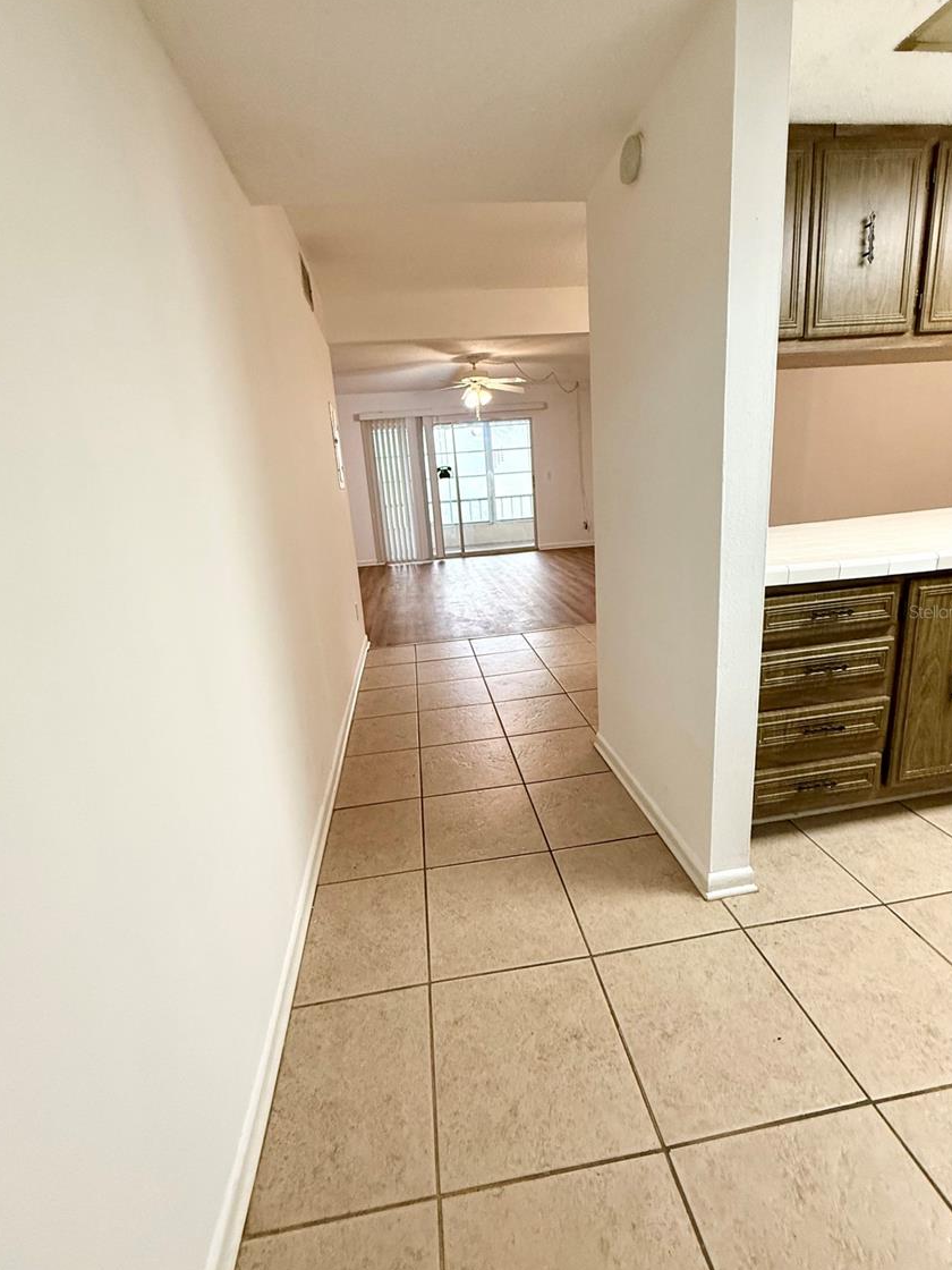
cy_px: 611
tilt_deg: -13.8
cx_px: 479
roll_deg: +3.9
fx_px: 550
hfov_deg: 81.7
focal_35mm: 15
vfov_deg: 98.1
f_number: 2.2
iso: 320
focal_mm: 2.22
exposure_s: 1/120
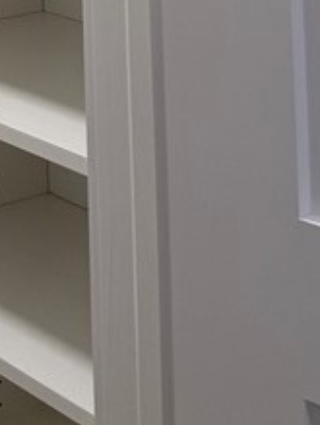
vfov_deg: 15.2
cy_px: -343
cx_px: 6
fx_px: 1376
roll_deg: +0.3
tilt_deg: +2.2
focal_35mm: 112
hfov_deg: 13.1
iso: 80
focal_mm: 6.76
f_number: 1.78
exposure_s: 1/120
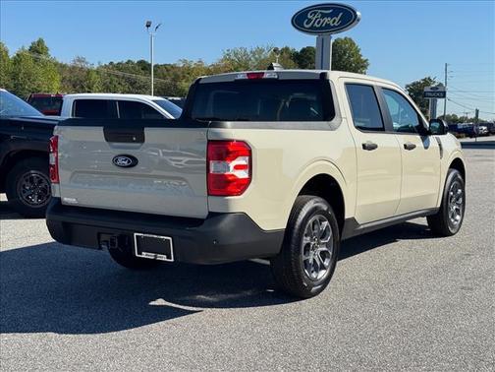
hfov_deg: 39.7
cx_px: 248
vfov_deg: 30.3
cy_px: 186
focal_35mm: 48
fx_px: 686
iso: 64
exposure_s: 1/4608
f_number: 1.78
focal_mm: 6.76
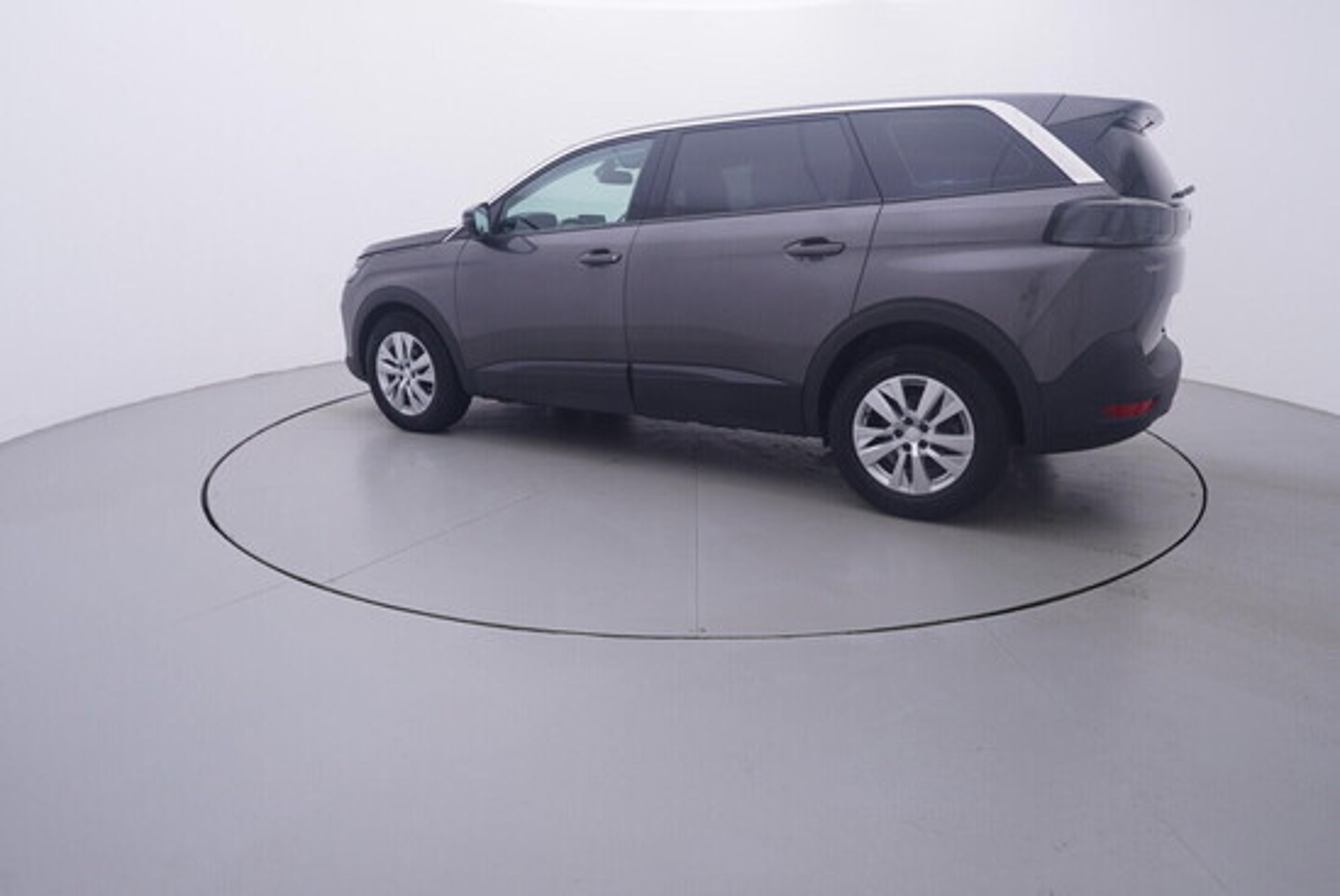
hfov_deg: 77.3
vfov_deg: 56.2
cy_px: 448
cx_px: 670
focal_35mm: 22
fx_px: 838
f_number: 5
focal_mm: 15
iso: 200
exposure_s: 1/80
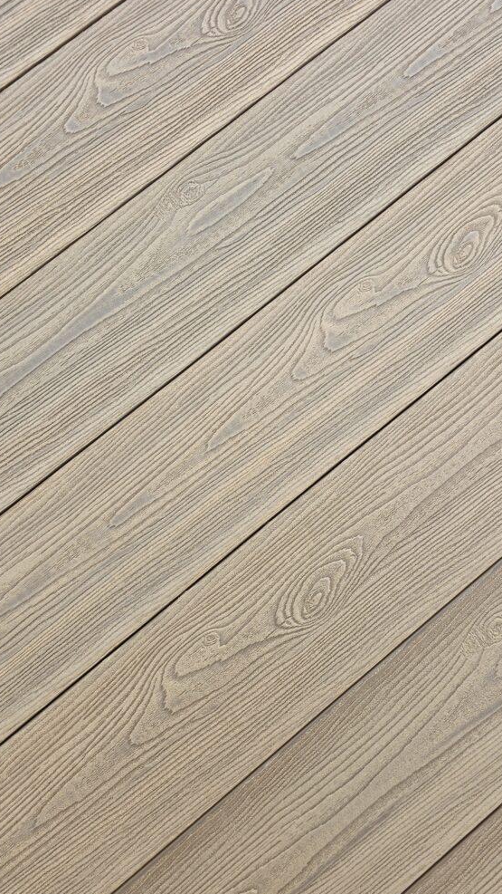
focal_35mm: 26
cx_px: 248
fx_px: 615
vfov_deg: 71.9
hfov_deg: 44.4
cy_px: 458
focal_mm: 6.3
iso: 80
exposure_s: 1/1336
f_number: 1.7
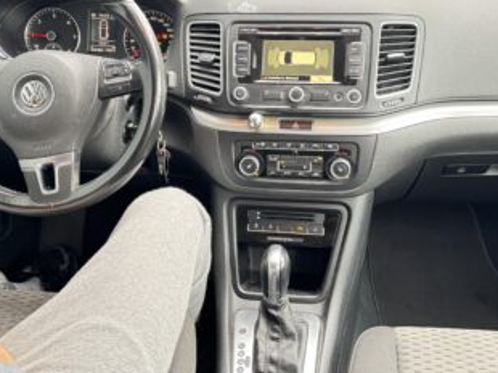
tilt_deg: -30.3
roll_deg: +0.2
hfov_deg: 58.4
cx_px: 247
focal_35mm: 31
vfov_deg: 45.1
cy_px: 150
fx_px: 446
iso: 640
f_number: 1.78
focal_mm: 6.76
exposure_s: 1/50
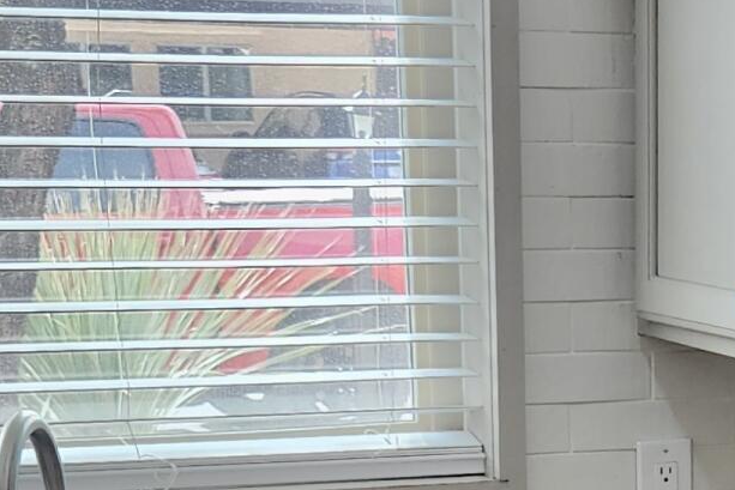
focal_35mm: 117
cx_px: 683
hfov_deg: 17.2
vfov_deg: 10.6
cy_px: 1034
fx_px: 2389
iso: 125
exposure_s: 1/120
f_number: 1.8
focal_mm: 5.4
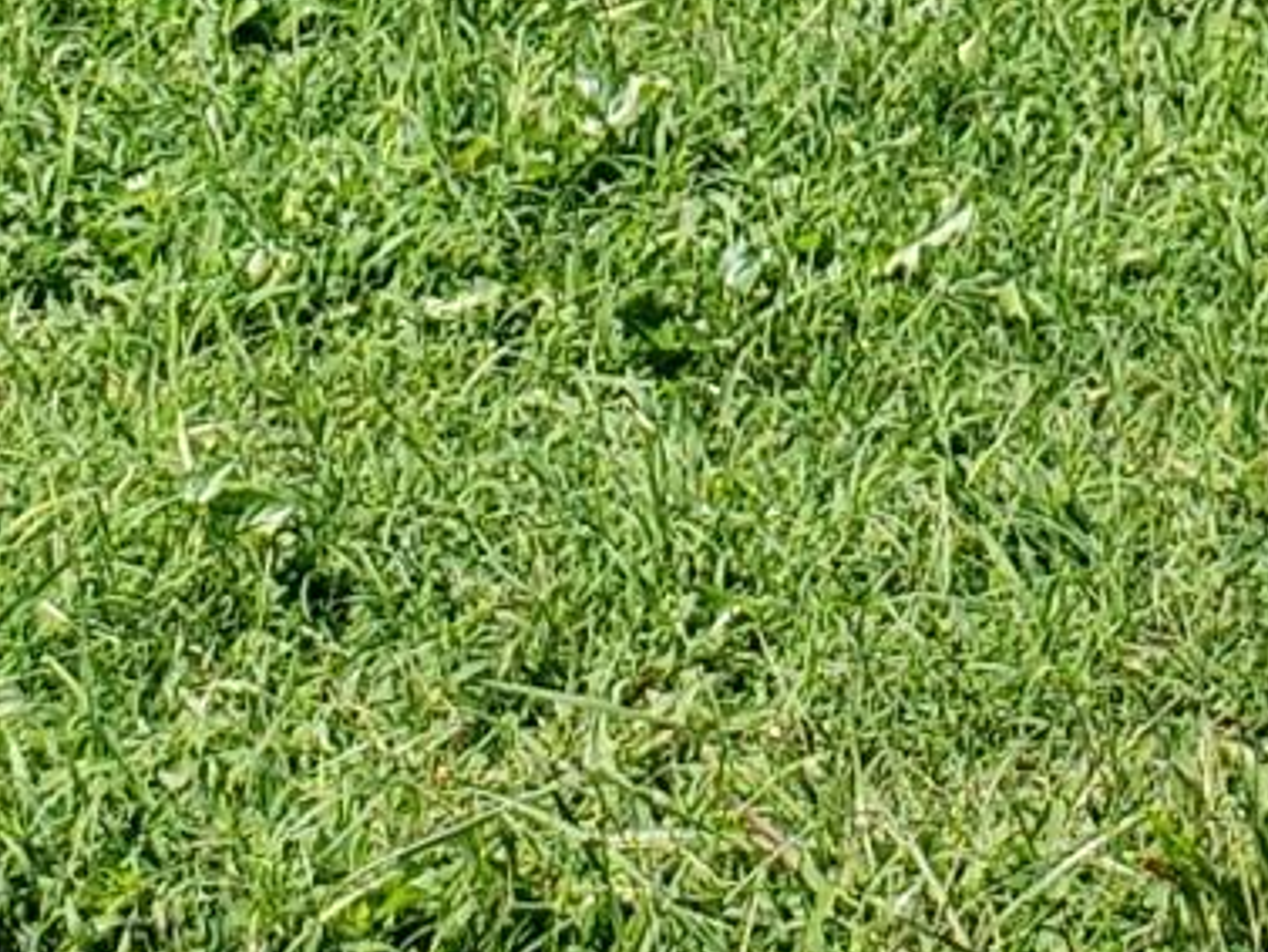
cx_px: 1487
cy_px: -1675
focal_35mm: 207
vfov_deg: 6.6
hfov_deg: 9.4
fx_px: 7585
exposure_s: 1/843
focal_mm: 4.3
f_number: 2.4
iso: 50
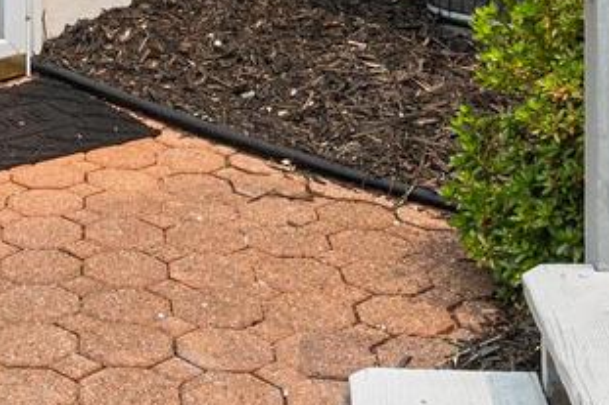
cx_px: -51
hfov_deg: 21.5
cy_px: -337
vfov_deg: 13.5
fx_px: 1527
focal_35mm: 90
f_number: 7.1
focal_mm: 13
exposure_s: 1/500
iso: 200
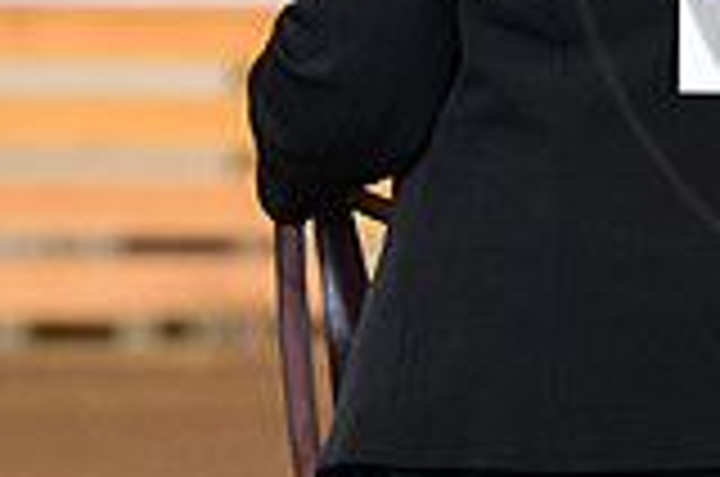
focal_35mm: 636
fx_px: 12695
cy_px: -133
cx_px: 1089
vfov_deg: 2.2
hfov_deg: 3.2
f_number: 5
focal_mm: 175
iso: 2500
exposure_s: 1/200
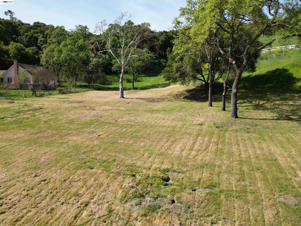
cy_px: 113
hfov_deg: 71.6
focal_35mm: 24
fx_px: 209
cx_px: 150
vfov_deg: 56.8
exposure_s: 1/2500
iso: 120
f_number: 1.7
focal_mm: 6.72
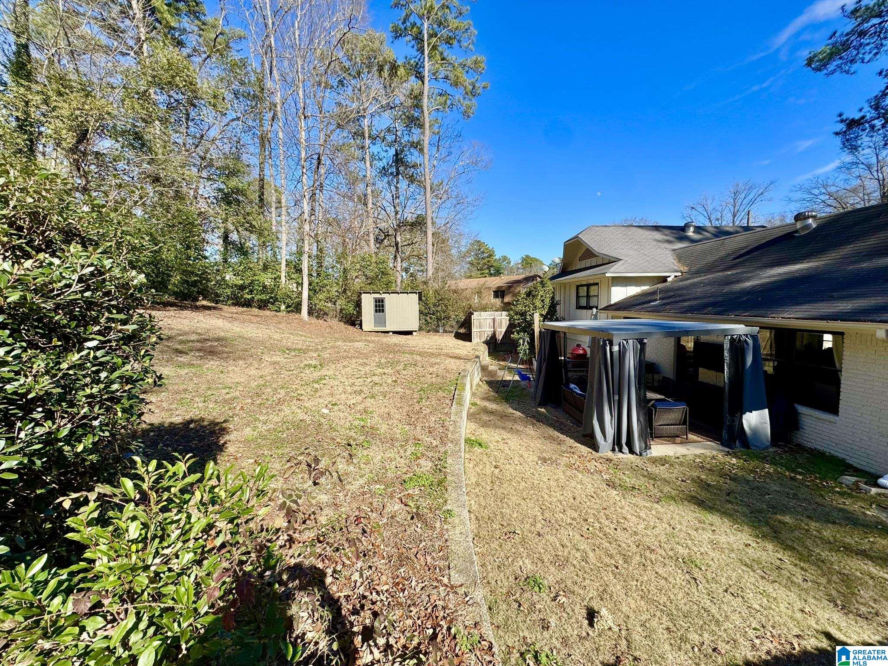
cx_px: 444
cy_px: 333
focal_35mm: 14
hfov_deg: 102.1
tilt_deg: -5.1
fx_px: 359
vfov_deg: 85.7
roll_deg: +1.3
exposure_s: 1/1256
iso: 40
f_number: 2.2
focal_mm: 2.22
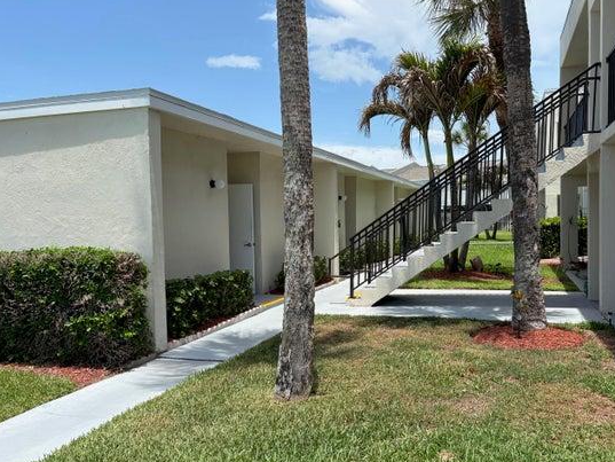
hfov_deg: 58.0
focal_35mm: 31
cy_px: 235
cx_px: 363
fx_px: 551
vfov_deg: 45.5
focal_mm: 5.96
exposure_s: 1/2639
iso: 50
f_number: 1.6
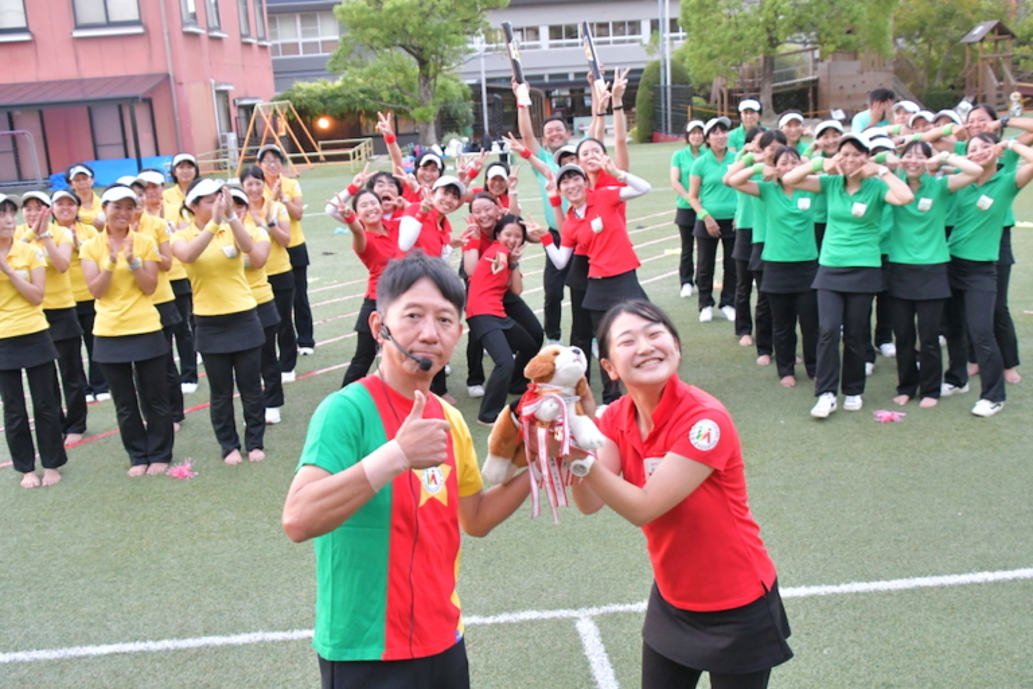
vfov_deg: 36.9
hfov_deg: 53.1
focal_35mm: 36
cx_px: 516
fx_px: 1033
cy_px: 344
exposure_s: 1/60
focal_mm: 24
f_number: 4
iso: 4000
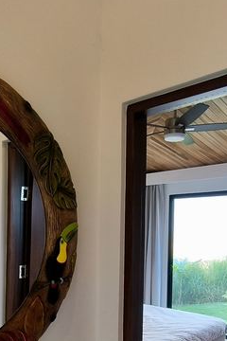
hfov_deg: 35.8
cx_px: 87
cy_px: 258
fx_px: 350
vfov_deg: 49.7
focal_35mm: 37
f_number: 2.2
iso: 64
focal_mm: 1.65
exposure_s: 1/50
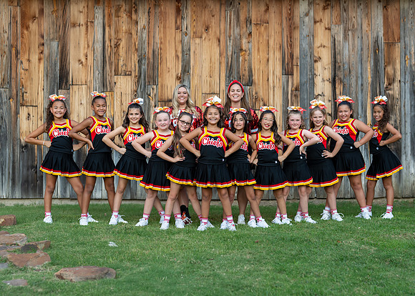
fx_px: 729
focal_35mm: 62
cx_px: 235
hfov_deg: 31.7
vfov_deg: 23.0
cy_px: 150
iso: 125
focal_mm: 50
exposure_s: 1/800
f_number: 2
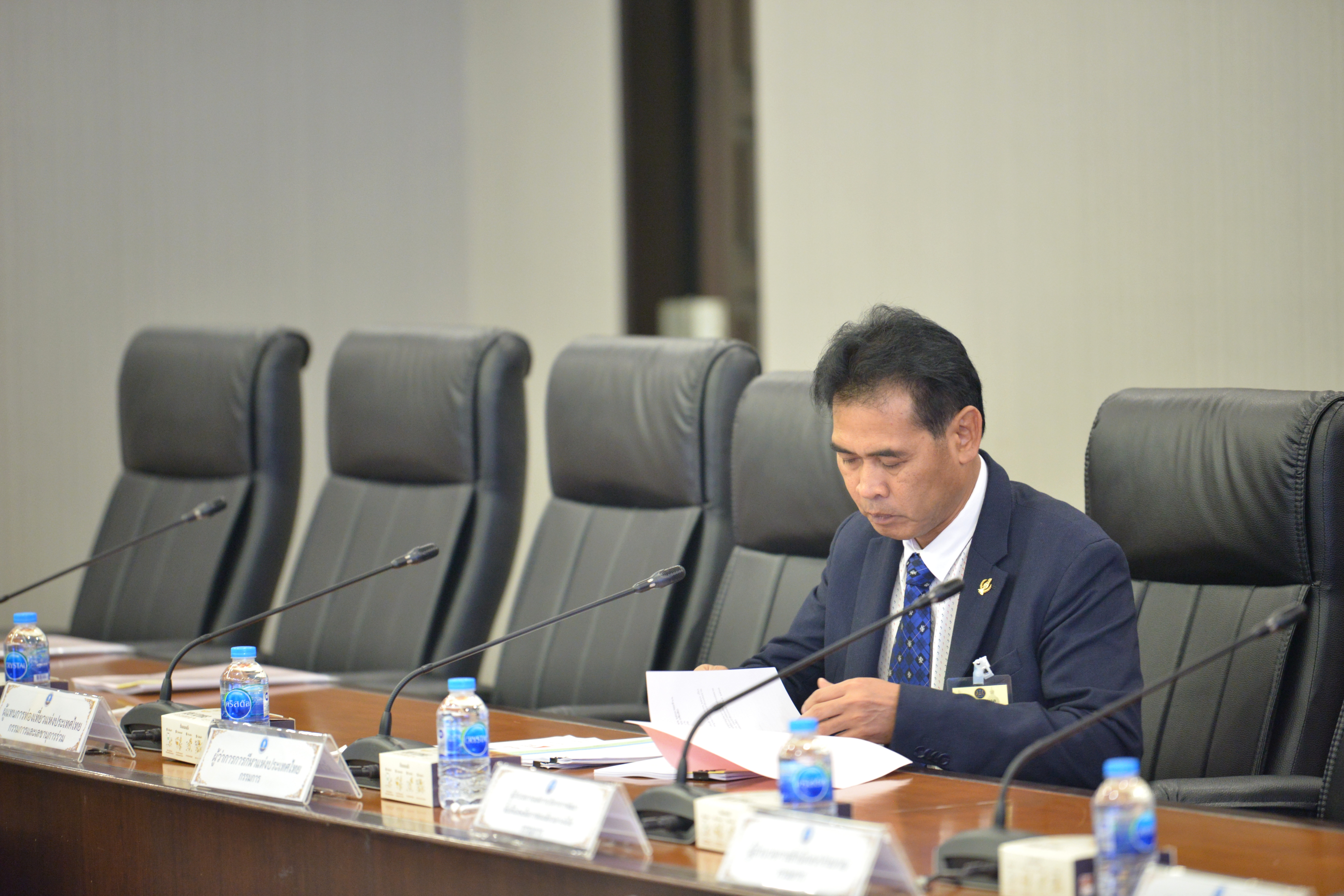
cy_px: 448
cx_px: 672
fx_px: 7466
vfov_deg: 6.9
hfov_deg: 10.3
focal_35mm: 200
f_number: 2.8
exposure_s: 1/125
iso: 3200
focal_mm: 200
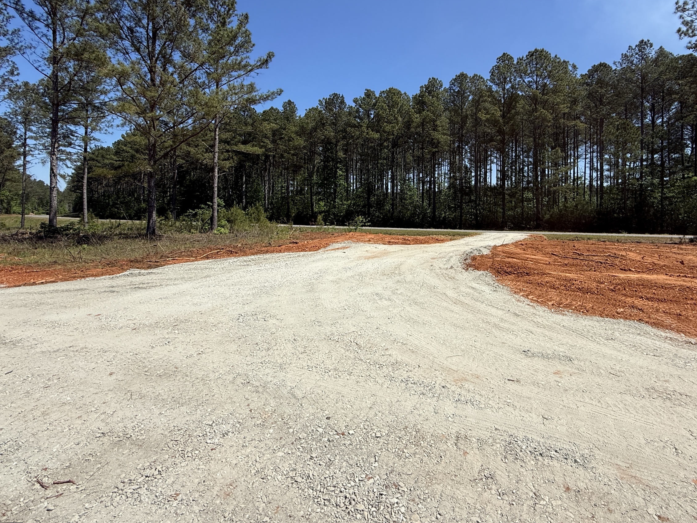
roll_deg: -0.8
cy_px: 203
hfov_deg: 84.3
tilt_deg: +0.9
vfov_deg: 67.8
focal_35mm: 19
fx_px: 383
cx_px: 389
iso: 50
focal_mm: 2.22
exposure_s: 1/2506
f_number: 2.2
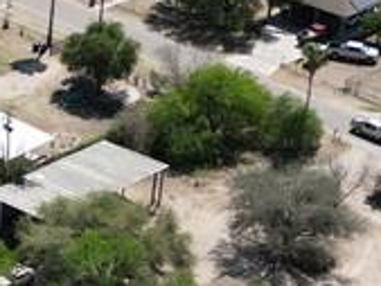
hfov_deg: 12.8
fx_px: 1597
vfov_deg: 10.2
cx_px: -225
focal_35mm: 145
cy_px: 205
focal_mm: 6.72
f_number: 1.7
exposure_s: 1/3000
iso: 130
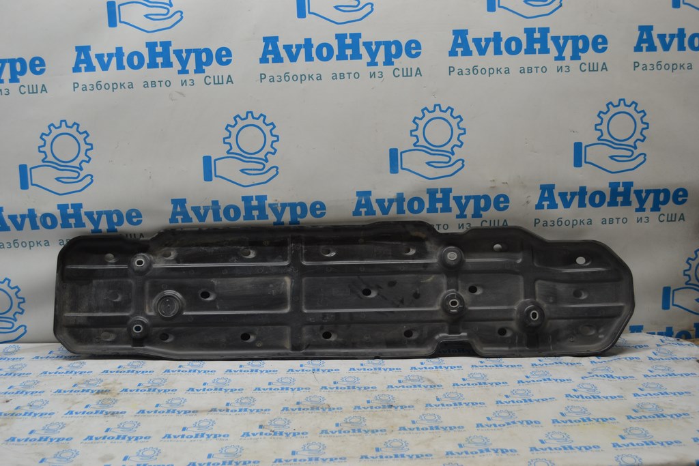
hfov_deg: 53.1
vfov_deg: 36.9
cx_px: 350
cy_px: 233
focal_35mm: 36
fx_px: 699
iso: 400
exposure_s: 1/100
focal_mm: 24
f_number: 5
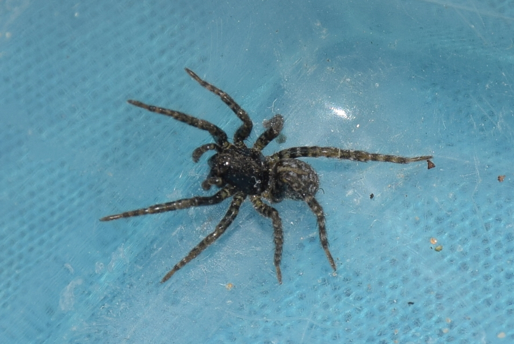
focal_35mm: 210
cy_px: 172
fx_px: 3001
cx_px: 257
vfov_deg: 6.6
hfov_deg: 9.8
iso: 100
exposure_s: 1/160
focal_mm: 140
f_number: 11
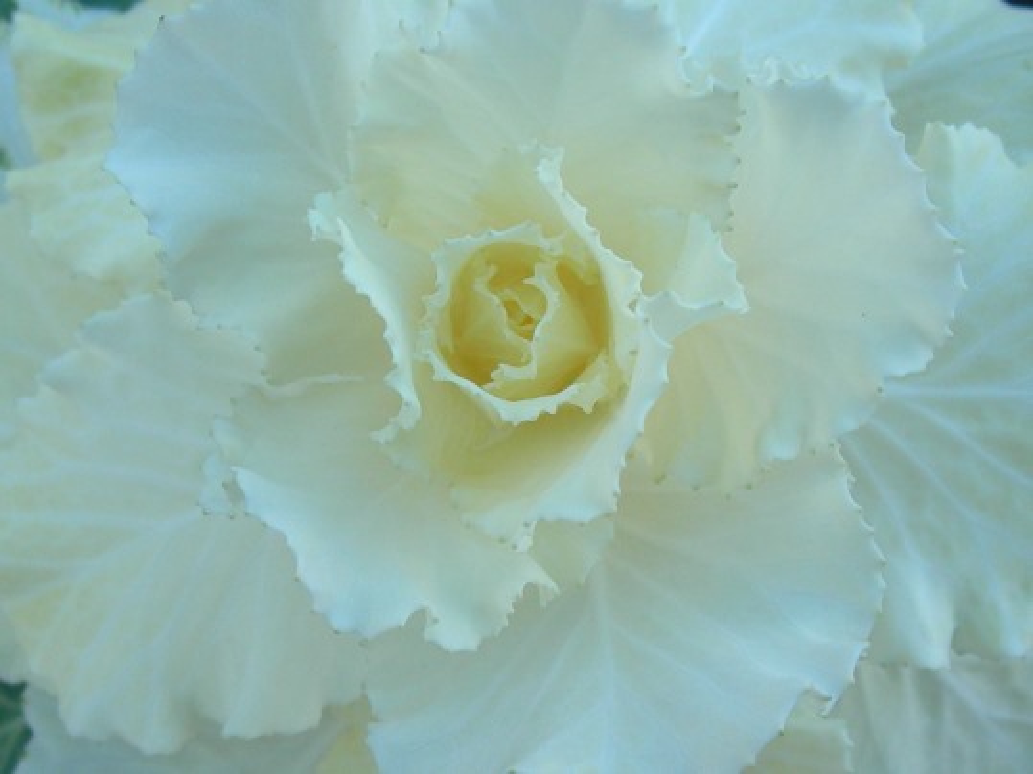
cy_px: 387
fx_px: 1134
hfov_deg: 49.0
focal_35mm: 38
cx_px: 516
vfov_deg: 37.7
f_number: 2.8
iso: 50
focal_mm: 7.8
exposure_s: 1/230
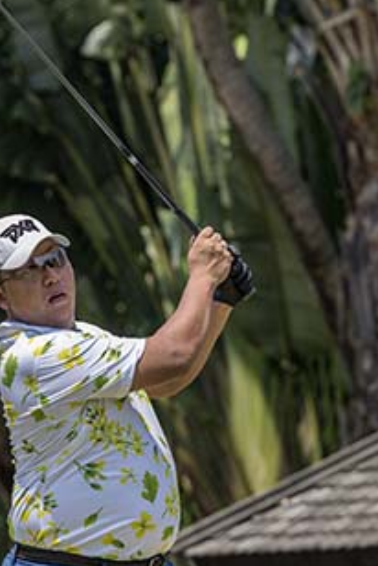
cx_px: 59
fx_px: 5622
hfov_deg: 3.8
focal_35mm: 357
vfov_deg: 5.8
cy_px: 427
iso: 560
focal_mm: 115
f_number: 3.2
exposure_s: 1/5000
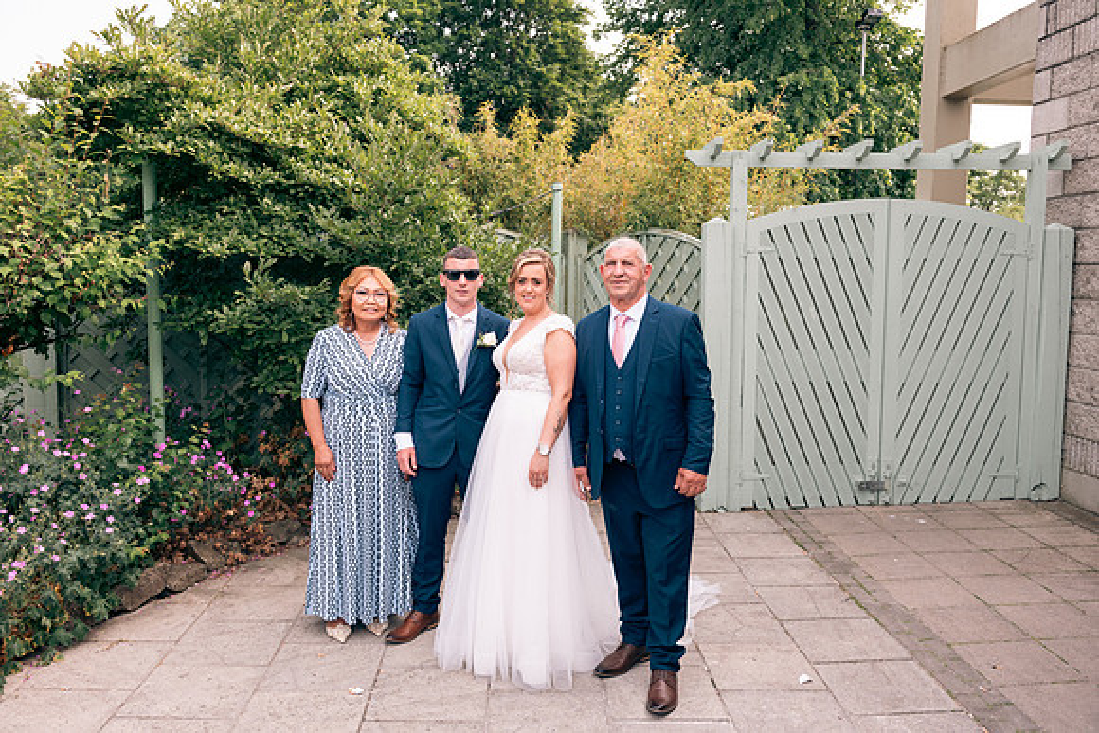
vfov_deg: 42.3
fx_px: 947
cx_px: 550
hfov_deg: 60.3
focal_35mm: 31
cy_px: 366
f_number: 6.3
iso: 160
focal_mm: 31
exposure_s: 1/160
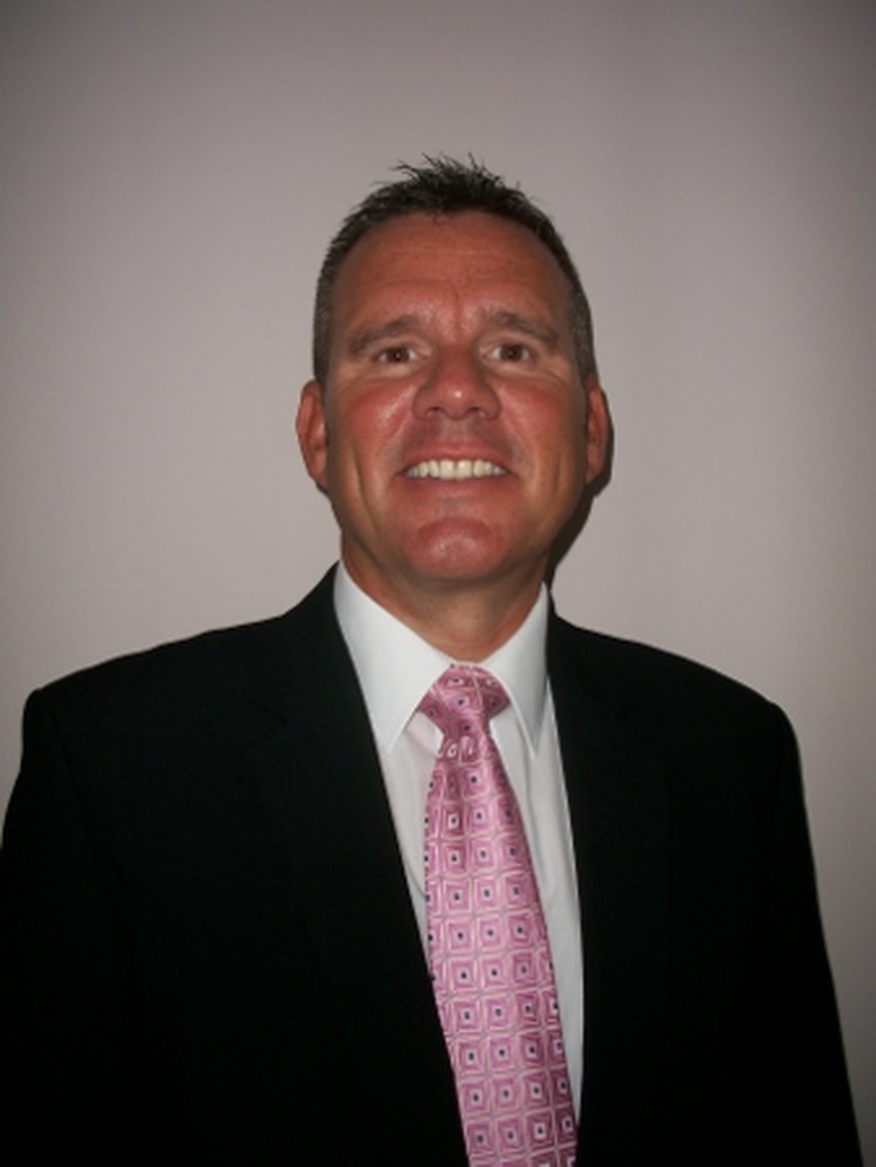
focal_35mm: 35
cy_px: 584
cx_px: 438
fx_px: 1180
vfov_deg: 52.6
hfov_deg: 40.7
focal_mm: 6.3
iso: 80
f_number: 3.1
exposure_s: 1/60
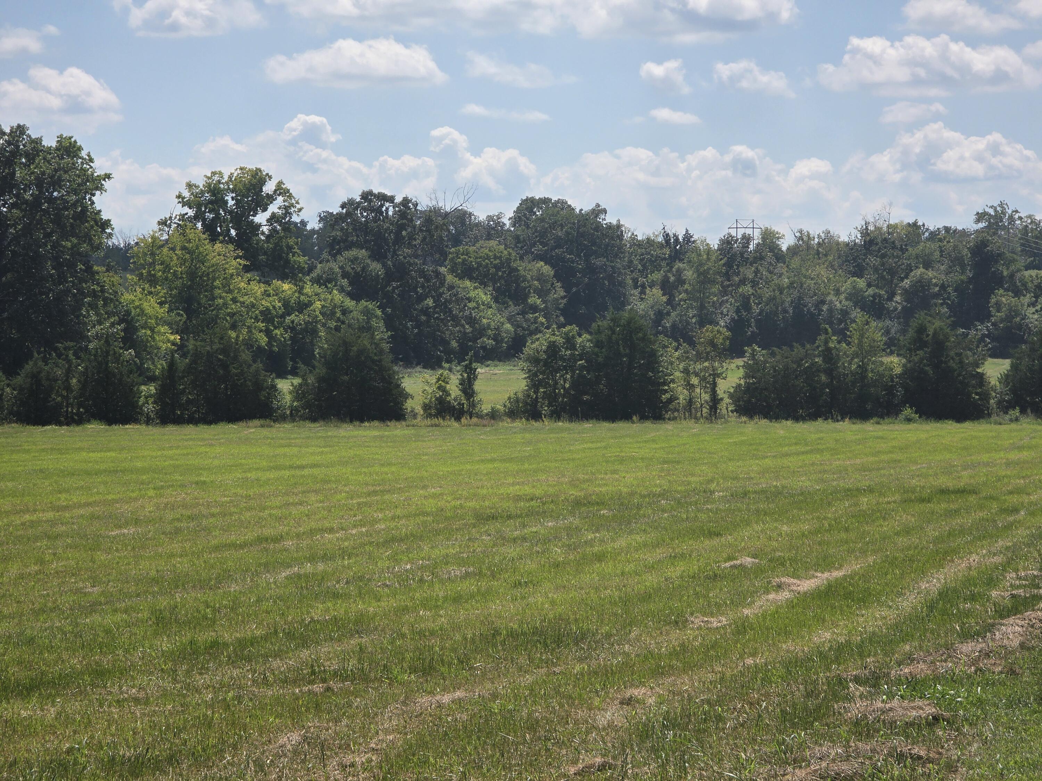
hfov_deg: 17.1
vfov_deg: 12.9
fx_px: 3462
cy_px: 390
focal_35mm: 115
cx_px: 521
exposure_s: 1/2430
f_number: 3.4
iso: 64
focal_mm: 18.6
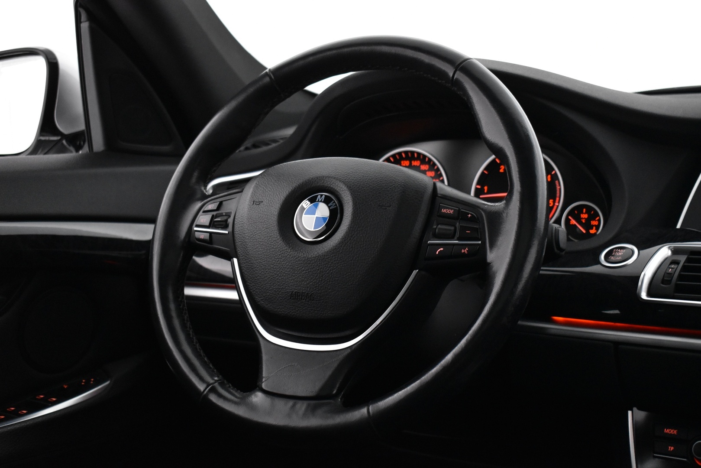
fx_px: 1022
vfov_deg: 25.8
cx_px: 350
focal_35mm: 52
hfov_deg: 37.8
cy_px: 234
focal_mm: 35
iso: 3200
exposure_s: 1/60
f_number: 4.5
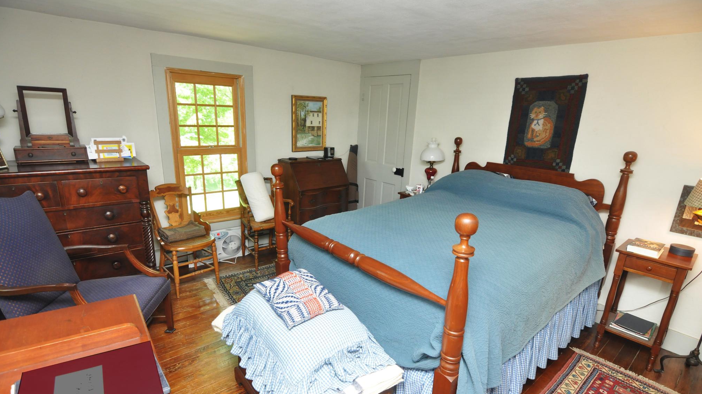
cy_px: 223
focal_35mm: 18
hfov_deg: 94.2
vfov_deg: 62.1
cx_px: 348
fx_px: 326
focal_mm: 11
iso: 800
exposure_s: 1/60
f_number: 4
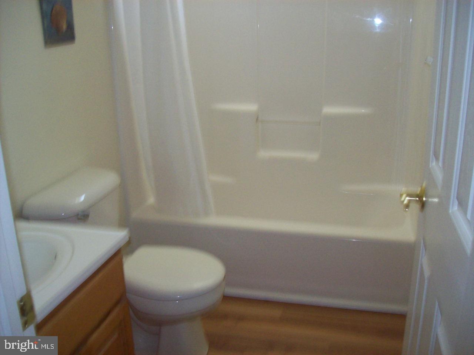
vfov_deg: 39.7
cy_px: 178
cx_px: 237
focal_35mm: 36
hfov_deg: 51.4
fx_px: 493
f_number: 2.7
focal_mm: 6
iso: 200
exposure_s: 1/64
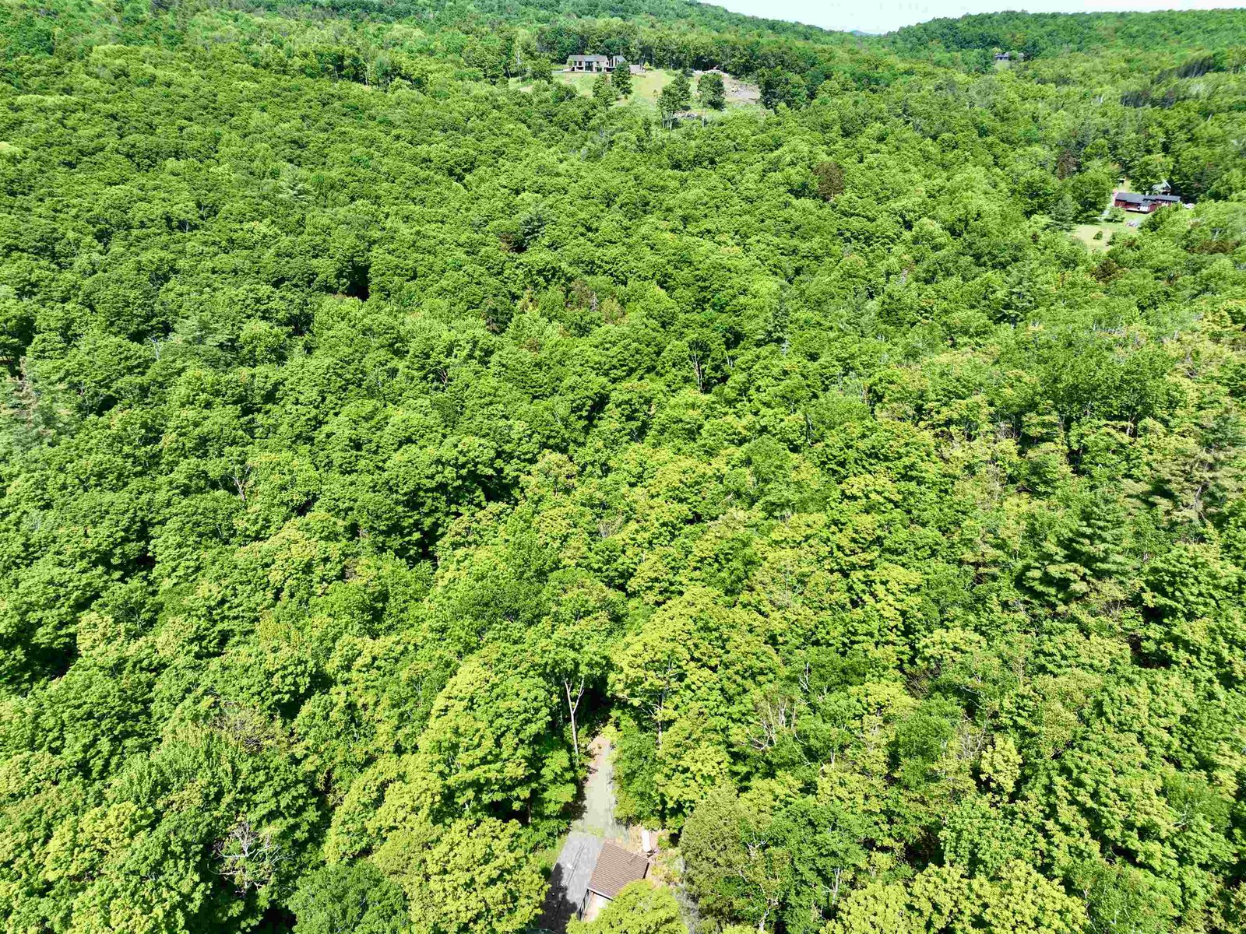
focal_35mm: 24
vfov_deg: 56.8
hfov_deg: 71.6
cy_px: 467
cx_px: 623
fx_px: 864
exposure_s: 1/1000
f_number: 2.8
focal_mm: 12.29
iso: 100
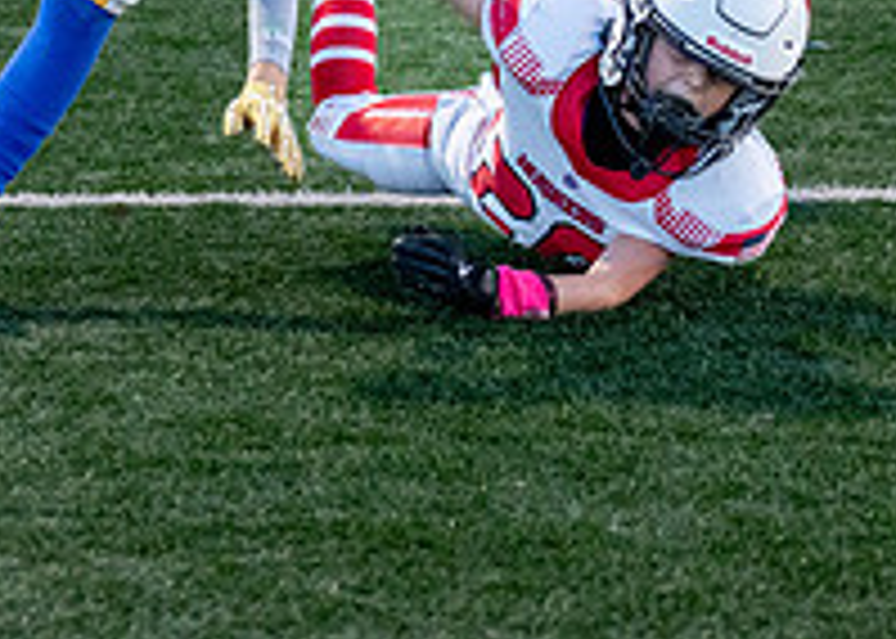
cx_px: 337
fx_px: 6843
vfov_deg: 5.3
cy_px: -159
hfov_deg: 7.5
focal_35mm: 269
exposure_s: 1/1250
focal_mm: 70
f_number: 2.8
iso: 2000
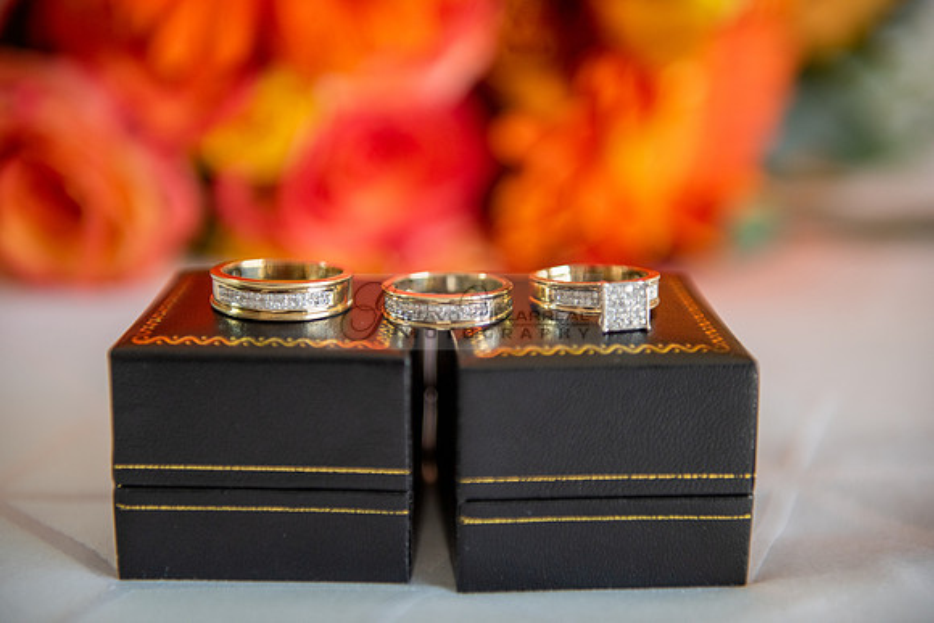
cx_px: 467
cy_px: 312
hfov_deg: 28.8
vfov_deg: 19.5
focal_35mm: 70
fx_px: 1816
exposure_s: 1/320
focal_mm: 70
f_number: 2.8
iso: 500
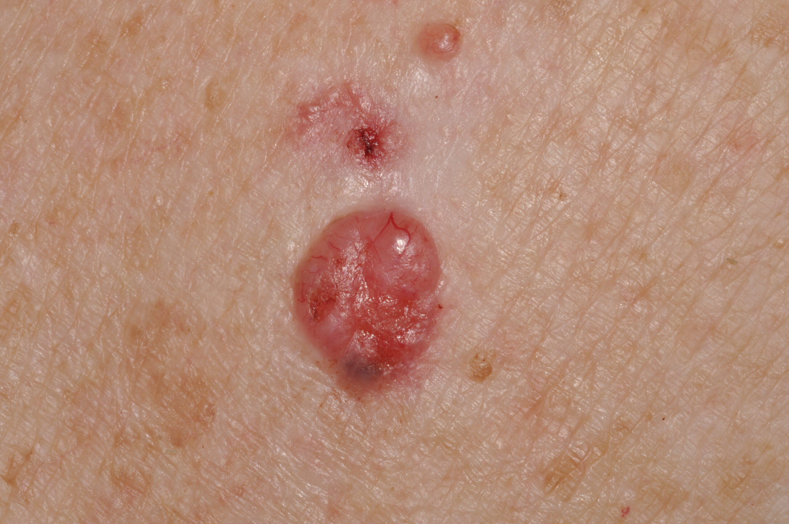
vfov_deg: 15.1
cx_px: 394
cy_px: 262
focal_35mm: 90
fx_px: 1970
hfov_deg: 22.6
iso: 200
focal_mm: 60
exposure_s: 1/60
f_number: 36
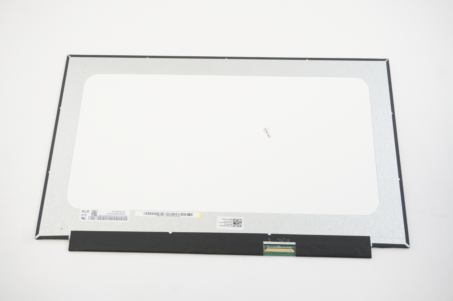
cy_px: 150
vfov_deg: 34.1
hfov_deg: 49.6
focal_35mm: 39
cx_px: 226
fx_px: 490
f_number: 5.6
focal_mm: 26
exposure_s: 1/320
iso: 6400
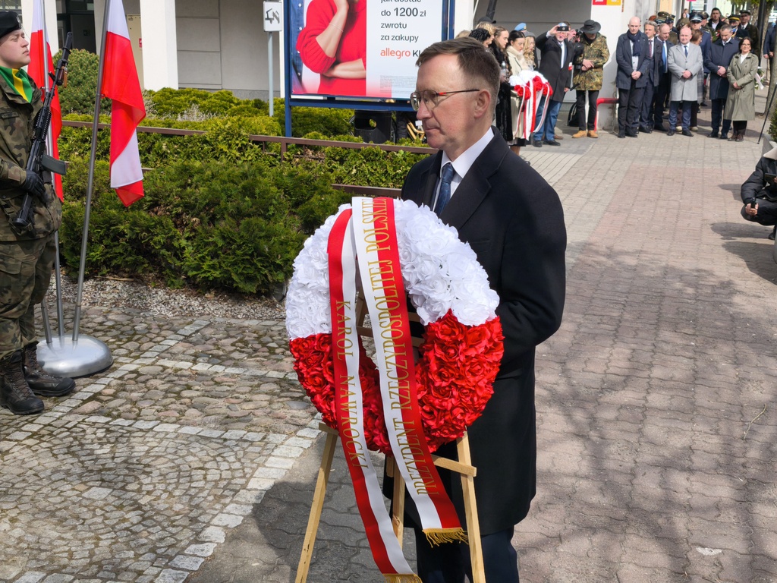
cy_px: 292
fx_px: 1033
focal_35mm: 46
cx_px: 388
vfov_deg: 31.5
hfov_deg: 41.2
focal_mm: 6.57
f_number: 1.6
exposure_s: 1/1776
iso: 50
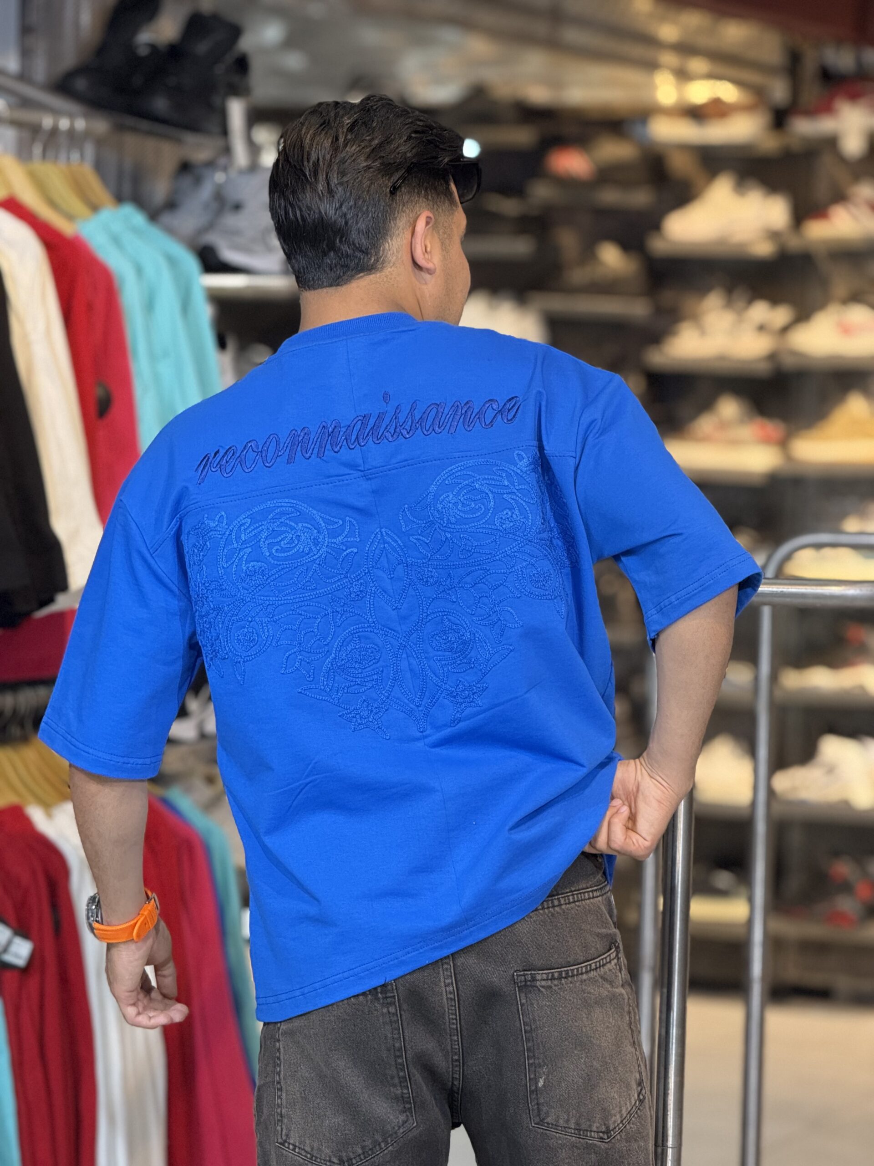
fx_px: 4040
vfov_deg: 16.4
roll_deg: -2.2
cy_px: 583
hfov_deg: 12.3
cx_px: 437
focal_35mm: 120
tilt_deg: -3.3
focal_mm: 15.66
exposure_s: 1/100
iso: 400
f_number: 2.8
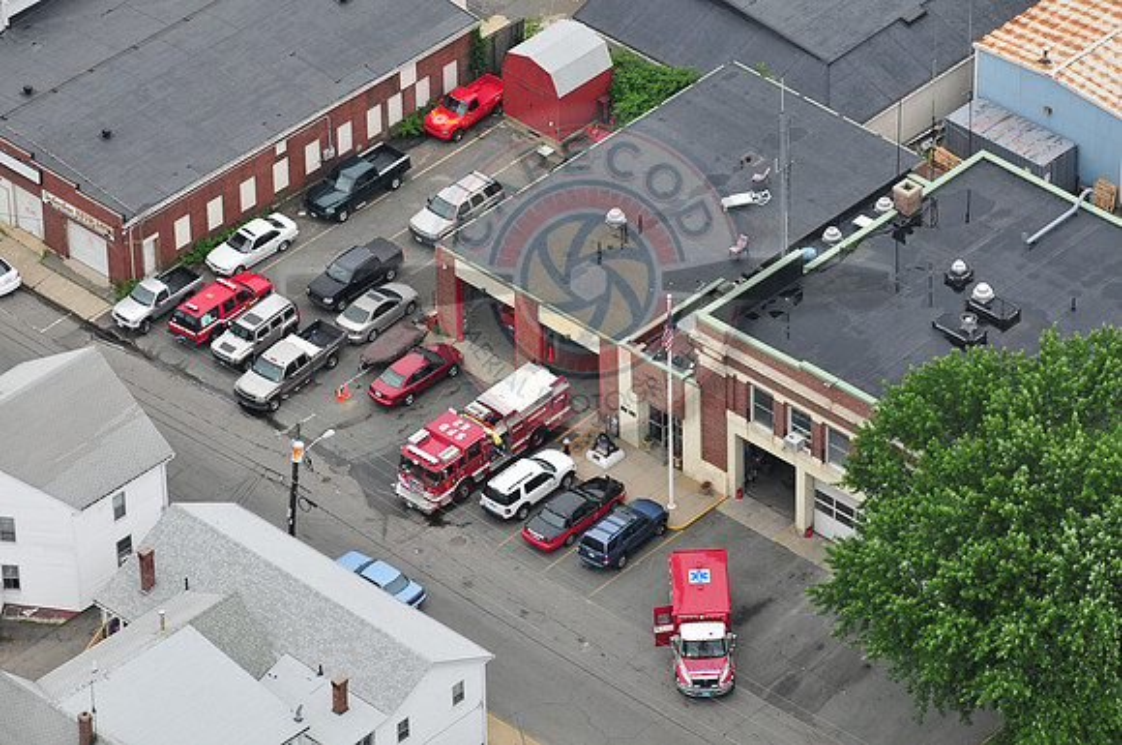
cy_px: 372
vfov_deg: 5.9
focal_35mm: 232
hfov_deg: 8.9
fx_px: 7236
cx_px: 561
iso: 400
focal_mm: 155
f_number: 4
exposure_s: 1/1600
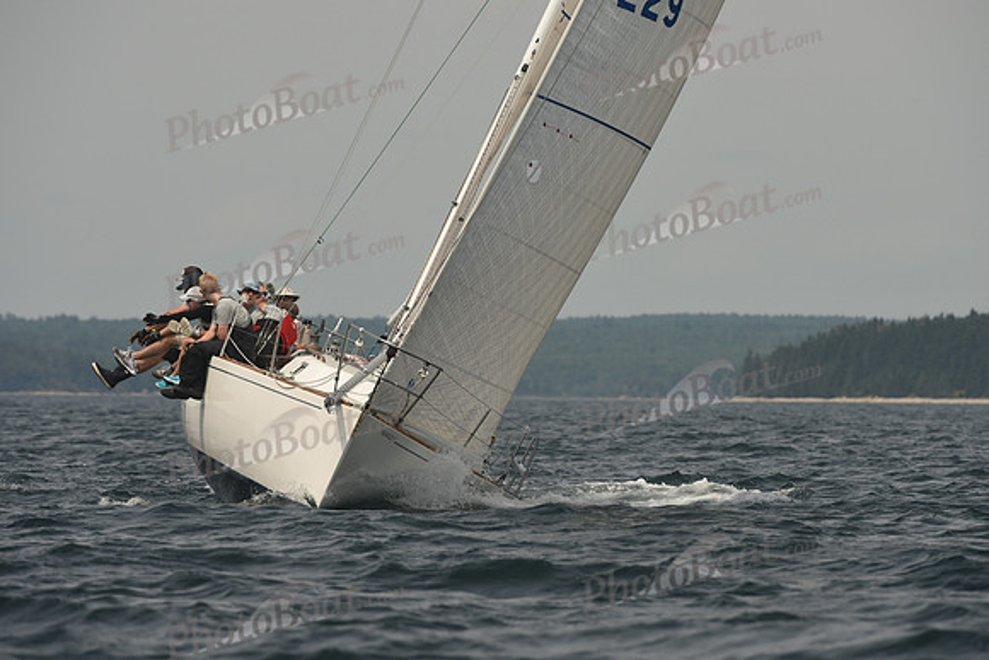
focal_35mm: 400
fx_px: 10991
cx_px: 494
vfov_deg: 3.4
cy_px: 330
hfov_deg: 5.2
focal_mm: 400
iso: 250
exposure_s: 1/800
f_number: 8
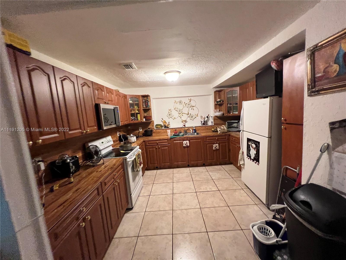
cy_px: 130
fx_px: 130
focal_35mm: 13
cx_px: 173
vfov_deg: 89.9
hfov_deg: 106.2
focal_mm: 1.57
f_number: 1.8
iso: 500
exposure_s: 1/60
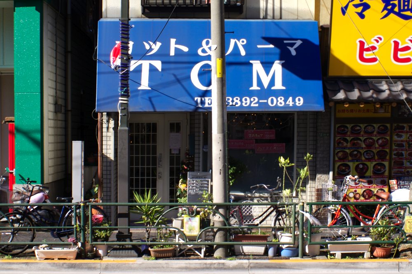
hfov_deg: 46.4
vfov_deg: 31.9
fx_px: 480
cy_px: 137
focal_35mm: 42
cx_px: 206
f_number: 9
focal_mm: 28
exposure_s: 1/100
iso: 100
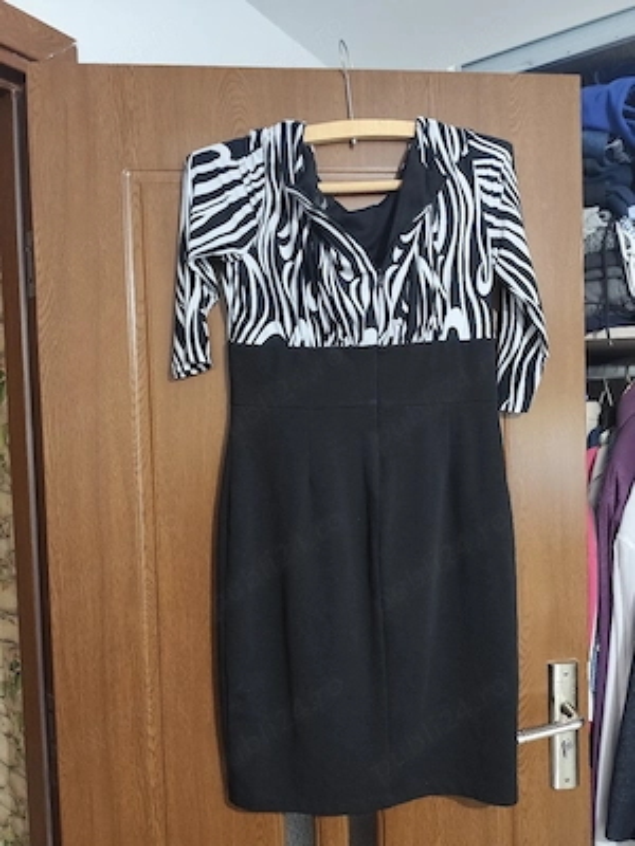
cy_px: 423
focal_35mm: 23
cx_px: 318
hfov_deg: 58.9
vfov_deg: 73.9
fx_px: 563
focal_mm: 6.14
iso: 1250
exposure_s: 1/16.7
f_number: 1.65
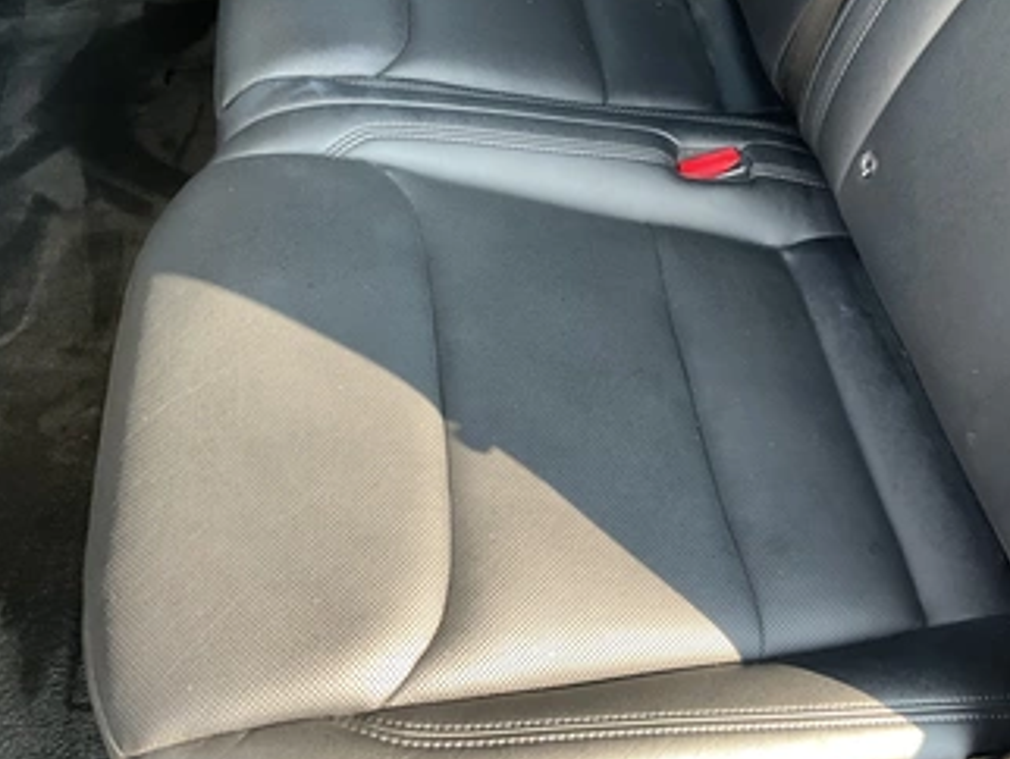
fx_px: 1051
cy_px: 373
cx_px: 565
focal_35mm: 36
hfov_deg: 51.2
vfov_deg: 39.7
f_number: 1.8
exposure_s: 1/122
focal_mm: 3
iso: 64
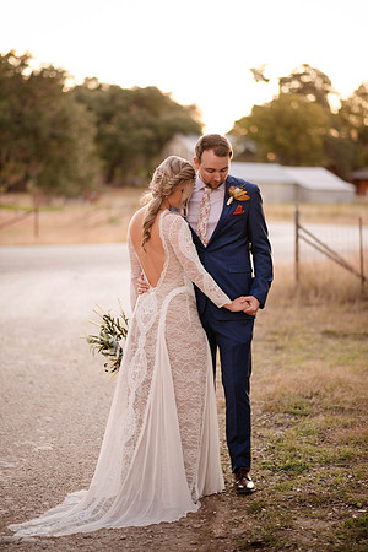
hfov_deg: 16.1
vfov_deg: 23.9
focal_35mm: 85
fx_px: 1303
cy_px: 276
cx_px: 184
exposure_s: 1/250
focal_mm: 85
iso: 400
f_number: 1.8
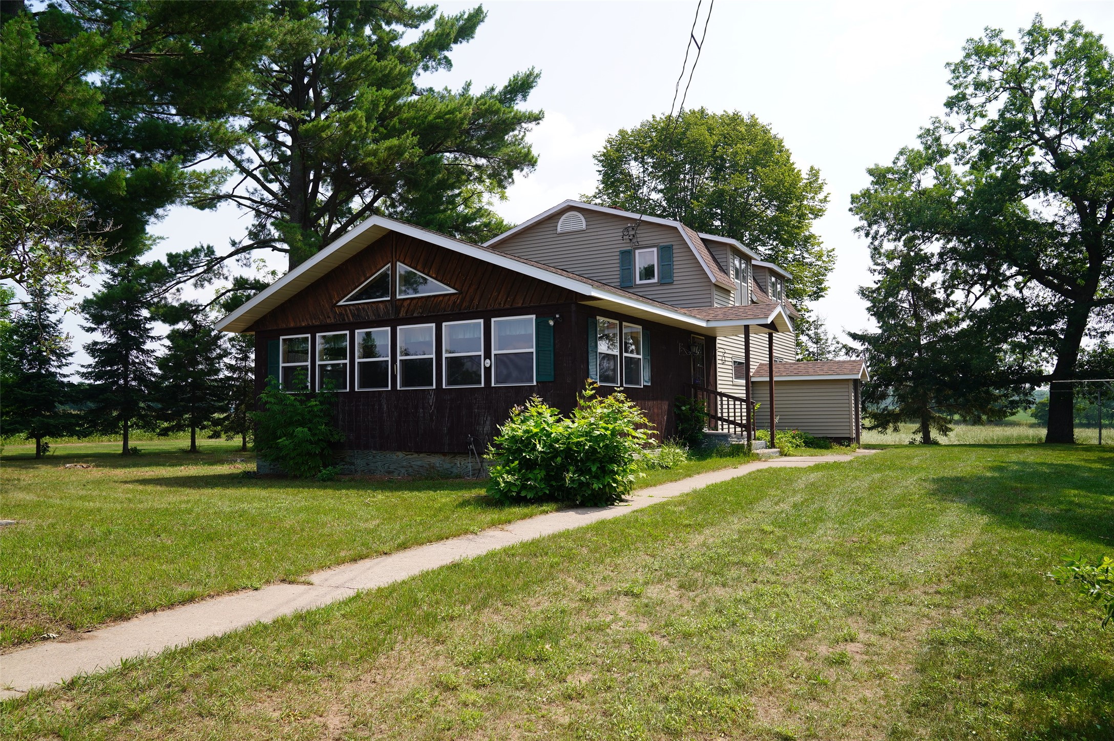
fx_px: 804
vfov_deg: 49.5
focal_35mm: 26
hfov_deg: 69.4
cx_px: 557
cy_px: 370
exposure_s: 1/250
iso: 100
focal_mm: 26
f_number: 5
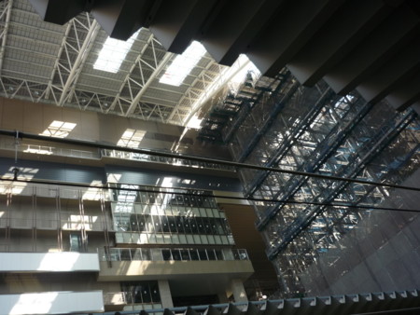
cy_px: 158
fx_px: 401
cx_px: 210
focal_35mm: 33
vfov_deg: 43.0
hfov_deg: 55.3
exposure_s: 1/160
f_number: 2.8
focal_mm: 5.5
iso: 100
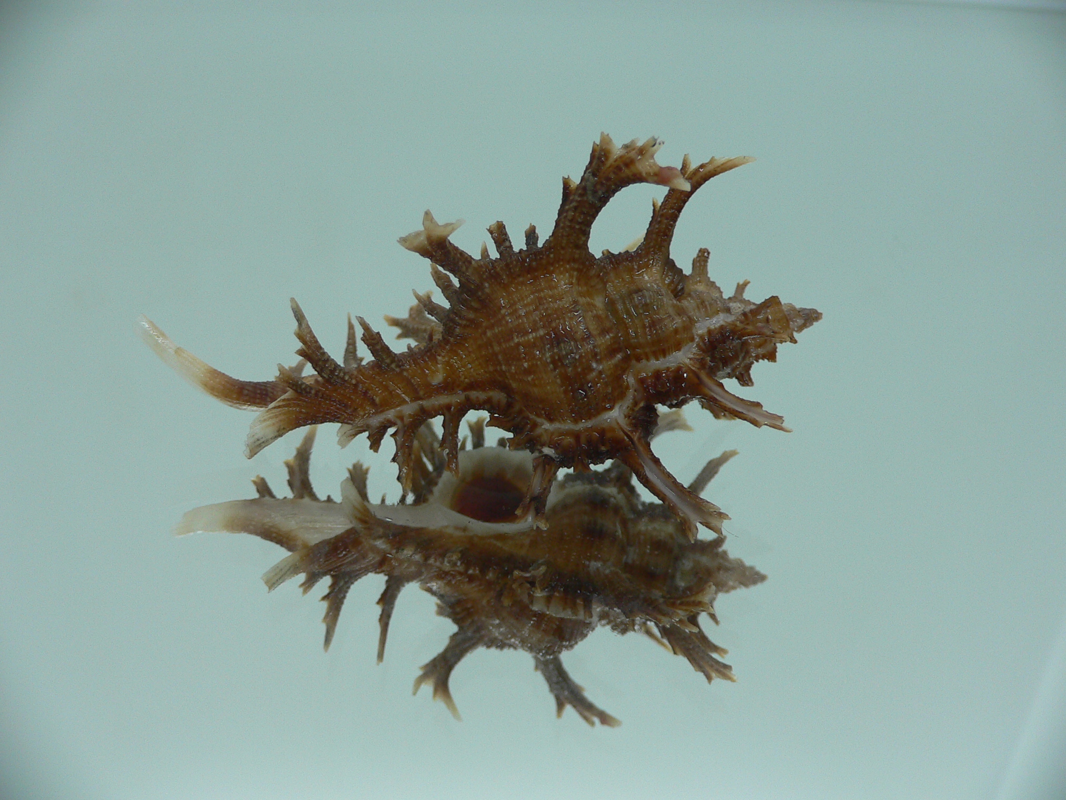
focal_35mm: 35
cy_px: 400
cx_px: 533
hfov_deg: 52.6
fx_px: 1078
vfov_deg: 40.7
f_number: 2.8
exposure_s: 1/60
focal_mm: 4.6
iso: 80
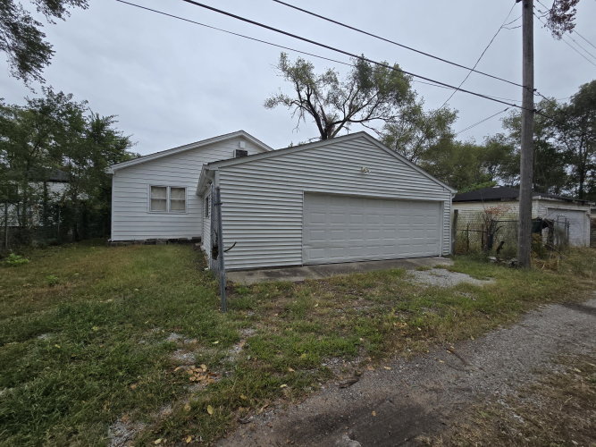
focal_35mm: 13
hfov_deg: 106.2
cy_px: 224
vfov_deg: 89.9
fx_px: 224
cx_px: 298
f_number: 2.2
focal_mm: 2.2
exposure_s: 1/1123
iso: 50
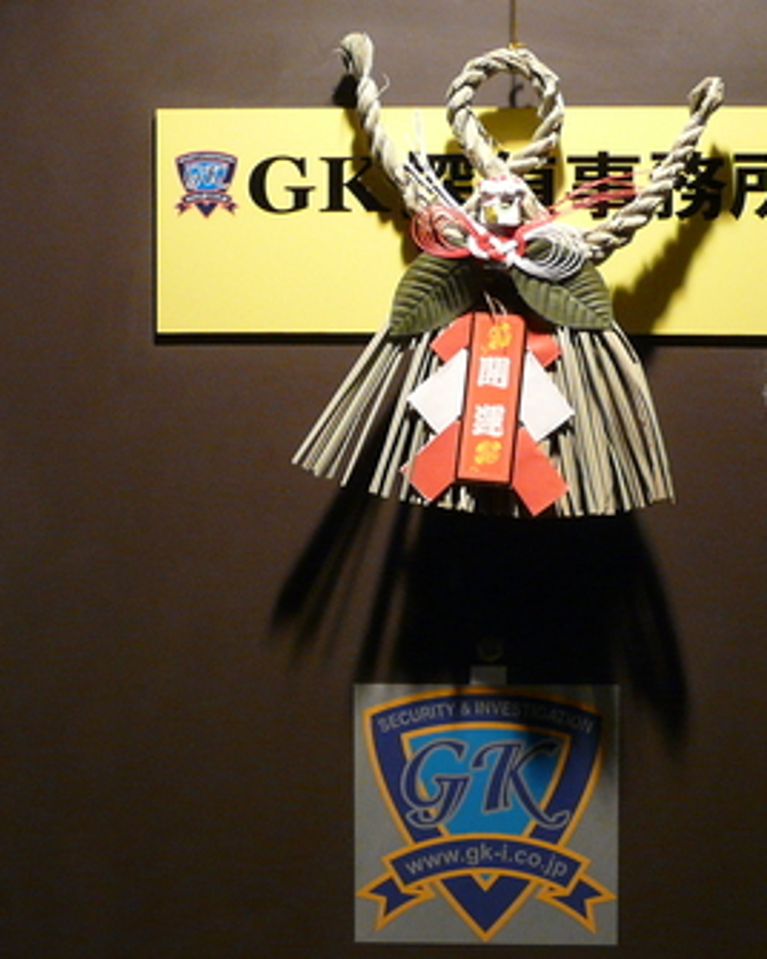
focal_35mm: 59
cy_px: 481
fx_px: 1674
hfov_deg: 25.8
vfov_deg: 32.0
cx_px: 395
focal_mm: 4.6
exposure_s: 1/13
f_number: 2.8
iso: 200
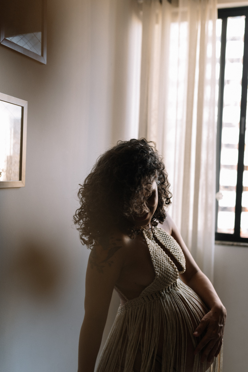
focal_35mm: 40
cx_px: 119
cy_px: 196
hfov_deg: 33.4
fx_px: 413
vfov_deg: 48.4
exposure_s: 1/125
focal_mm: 35
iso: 640
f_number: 2.5
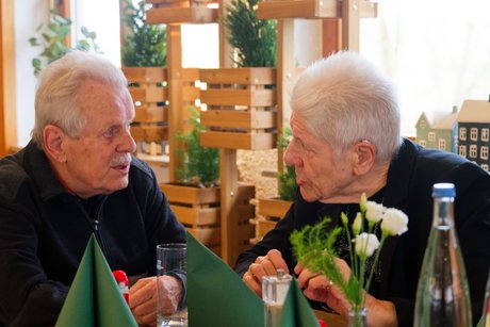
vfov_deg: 16.3
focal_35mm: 84
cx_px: 245
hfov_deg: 24.2
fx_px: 1144
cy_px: 164
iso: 4000
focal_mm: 84
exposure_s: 1/25
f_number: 6
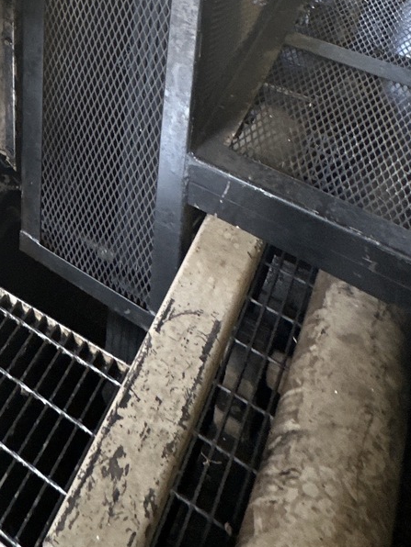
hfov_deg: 28.8
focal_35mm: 47
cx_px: -4
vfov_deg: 29.9
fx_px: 744
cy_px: -205
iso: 200
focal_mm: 2.22
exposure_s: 1/60
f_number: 2.2
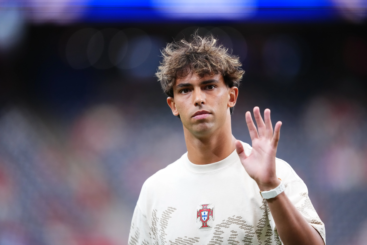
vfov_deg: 3.4
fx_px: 4077
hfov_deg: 5.2
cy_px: 122
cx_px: 184
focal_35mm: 400
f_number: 2.8
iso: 3200
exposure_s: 1/2000
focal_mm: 400
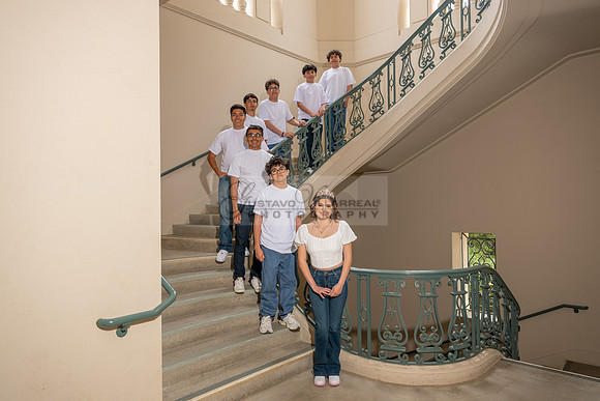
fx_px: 400
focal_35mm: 24
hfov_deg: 73.7
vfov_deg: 53.2
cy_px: 200
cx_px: 300
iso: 500
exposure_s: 1/200
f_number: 4.5
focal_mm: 24
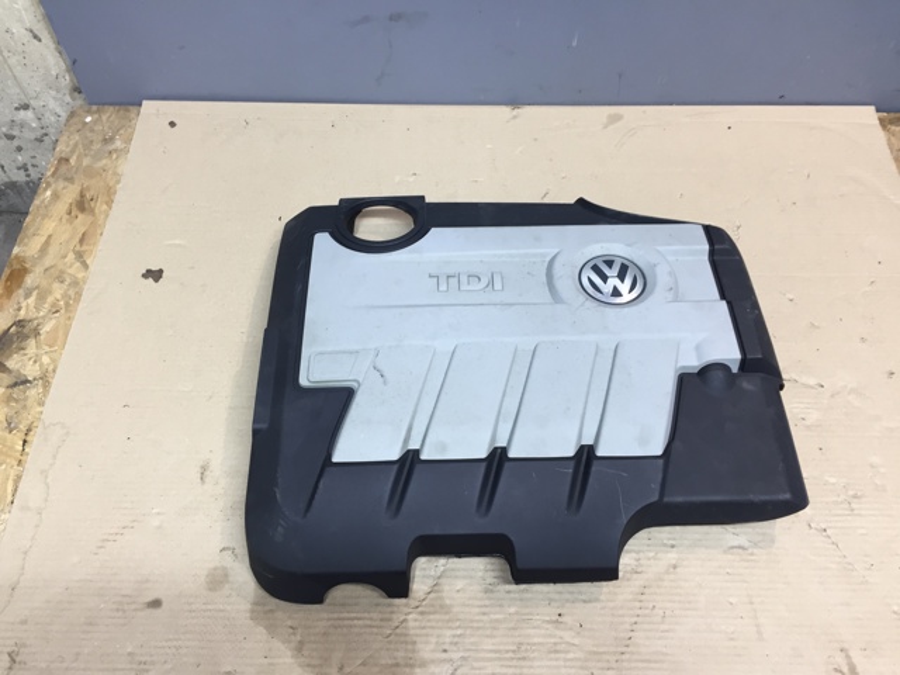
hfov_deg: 61.7
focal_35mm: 29
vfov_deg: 48.2
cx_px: 450
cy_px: 338
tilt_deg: -56.1
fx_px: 754
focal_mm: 4.15
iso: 80
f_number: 2.2
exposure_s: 1/33
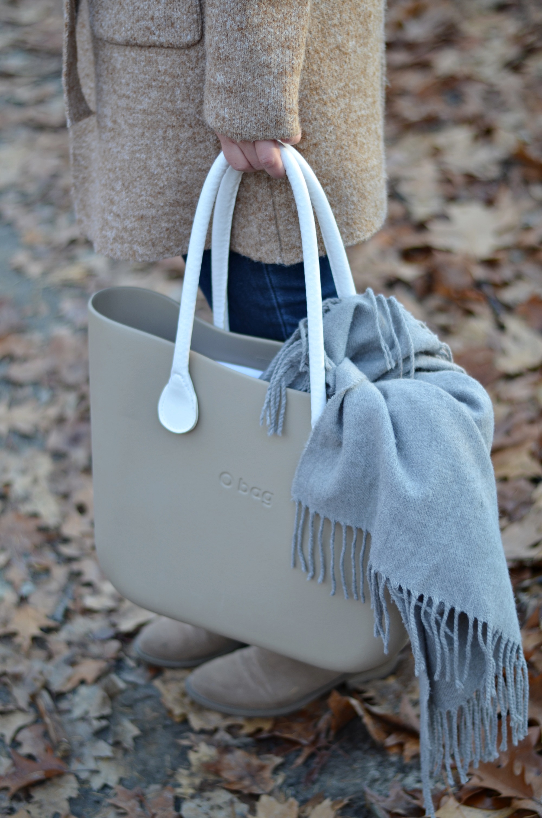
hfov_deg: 18.1
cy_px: 409
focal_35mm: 75
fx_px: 1701
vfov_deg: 27.0
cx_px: 271
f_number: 1.8
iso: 100
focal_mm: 50
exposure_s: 1/250
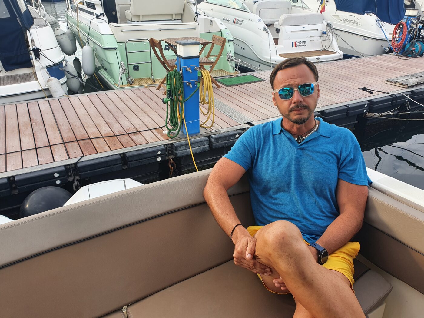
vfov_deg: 53.1
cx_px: 212
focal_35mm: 26
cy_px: 159
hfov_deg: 67.3
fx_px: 318
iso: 50
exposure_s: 1/183
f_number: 2.4
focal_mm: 4.32
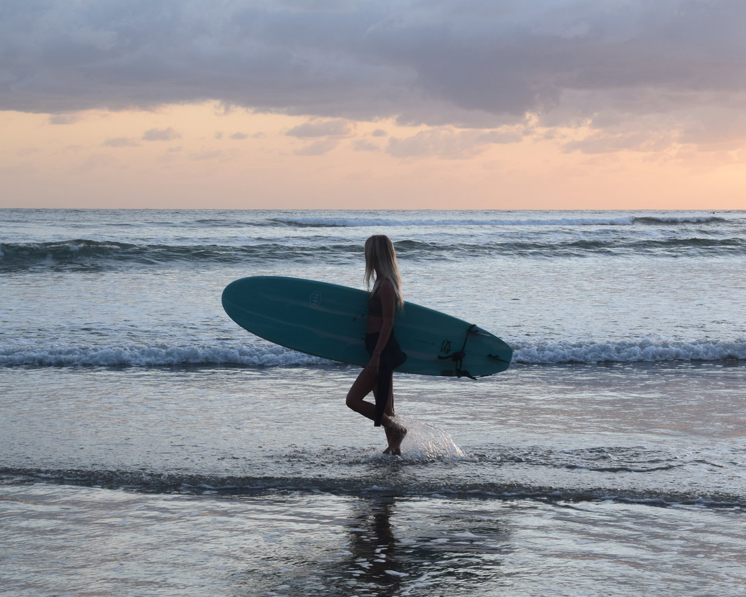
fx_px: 2208
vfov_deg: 15.4
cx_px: 472
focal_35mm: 100
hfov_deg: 19.1
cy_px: 250
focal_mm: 48
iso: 400
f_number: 10
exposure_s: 1/250
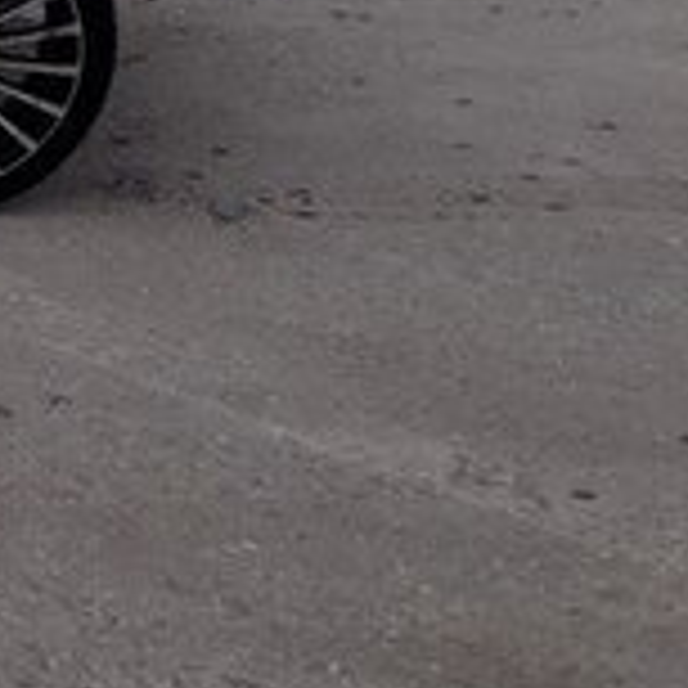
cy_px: 106
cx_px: -670
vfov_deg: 16.7
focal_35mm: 103
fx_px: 2316
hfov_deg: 14.3
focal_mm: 3.6
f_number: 1.9
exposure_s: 1/532
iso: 40
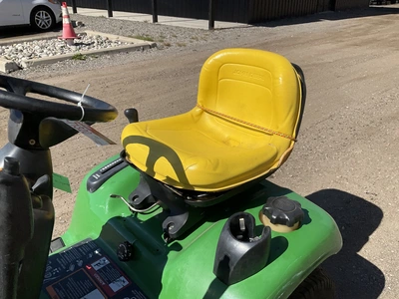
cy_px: 150
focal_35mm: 29
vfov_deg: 48.2
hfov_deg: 61.7
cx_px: 200
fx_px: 334
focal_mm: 3
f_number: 1.8
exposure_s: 1/2538
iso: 25
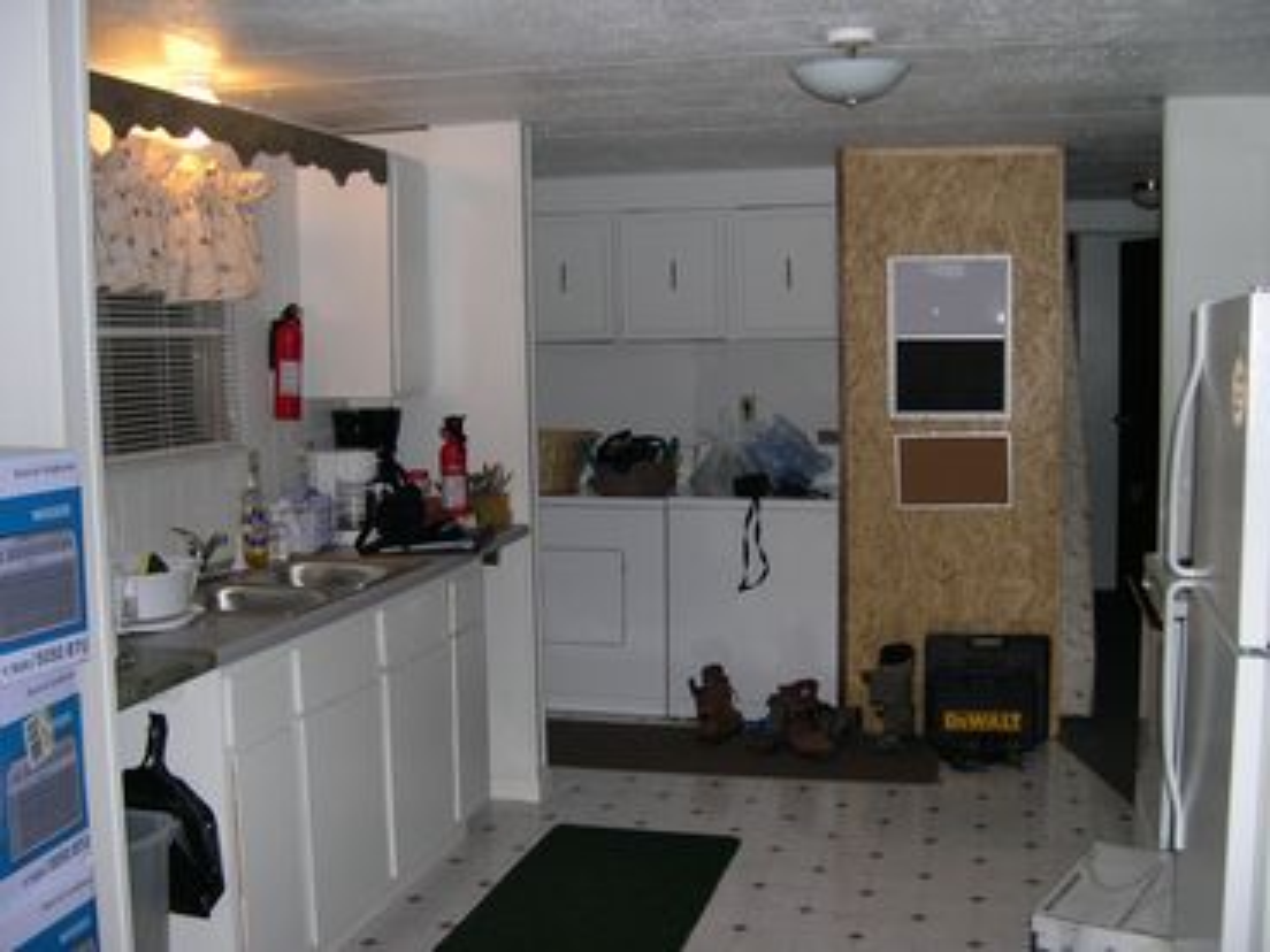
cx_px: 635
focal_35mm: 38
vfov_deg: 37.7
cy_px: 476
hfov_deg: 49.0
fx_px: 1394
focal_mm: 8
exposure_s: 1/60
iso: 100
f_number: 2.8
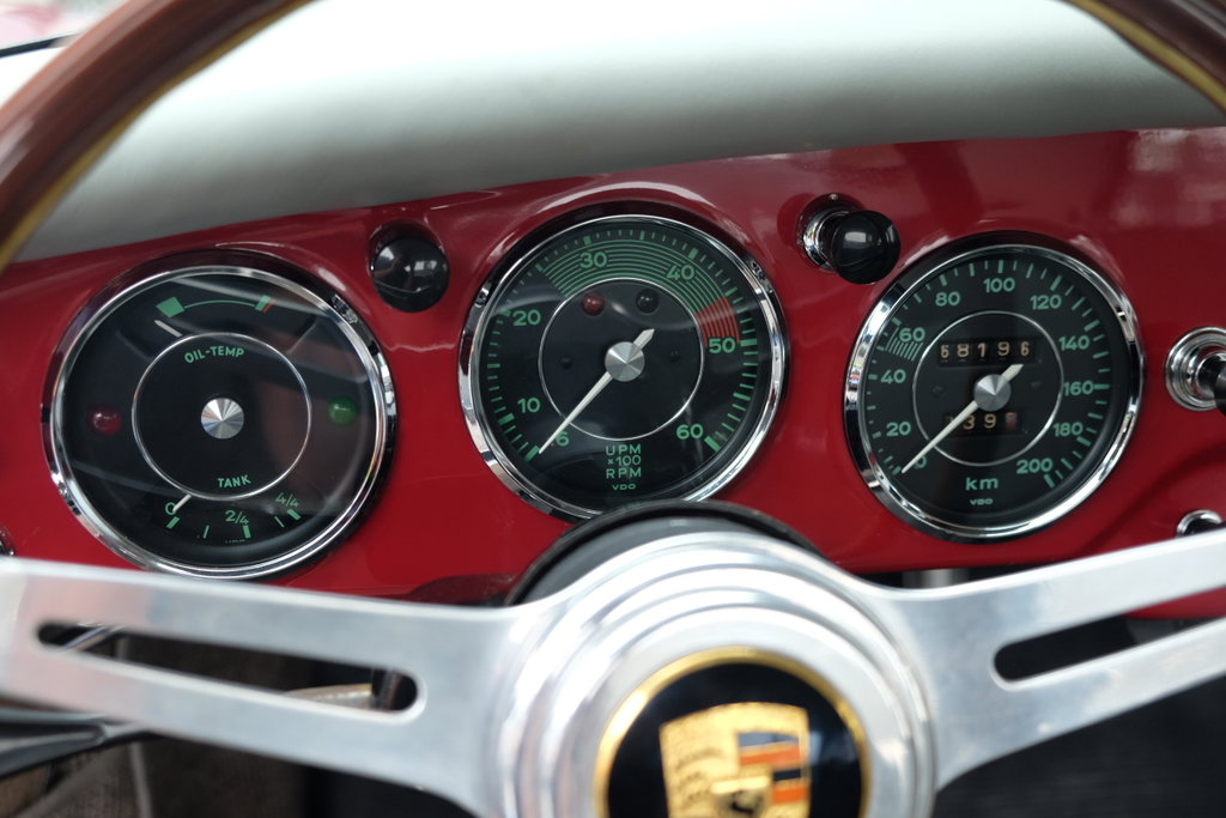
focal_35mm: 47
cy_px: 409
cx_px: 613
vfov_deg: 28.7
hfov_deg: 41.9
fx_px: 1601
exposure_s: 1/60
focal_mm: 31.5
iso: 640
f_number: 3.6
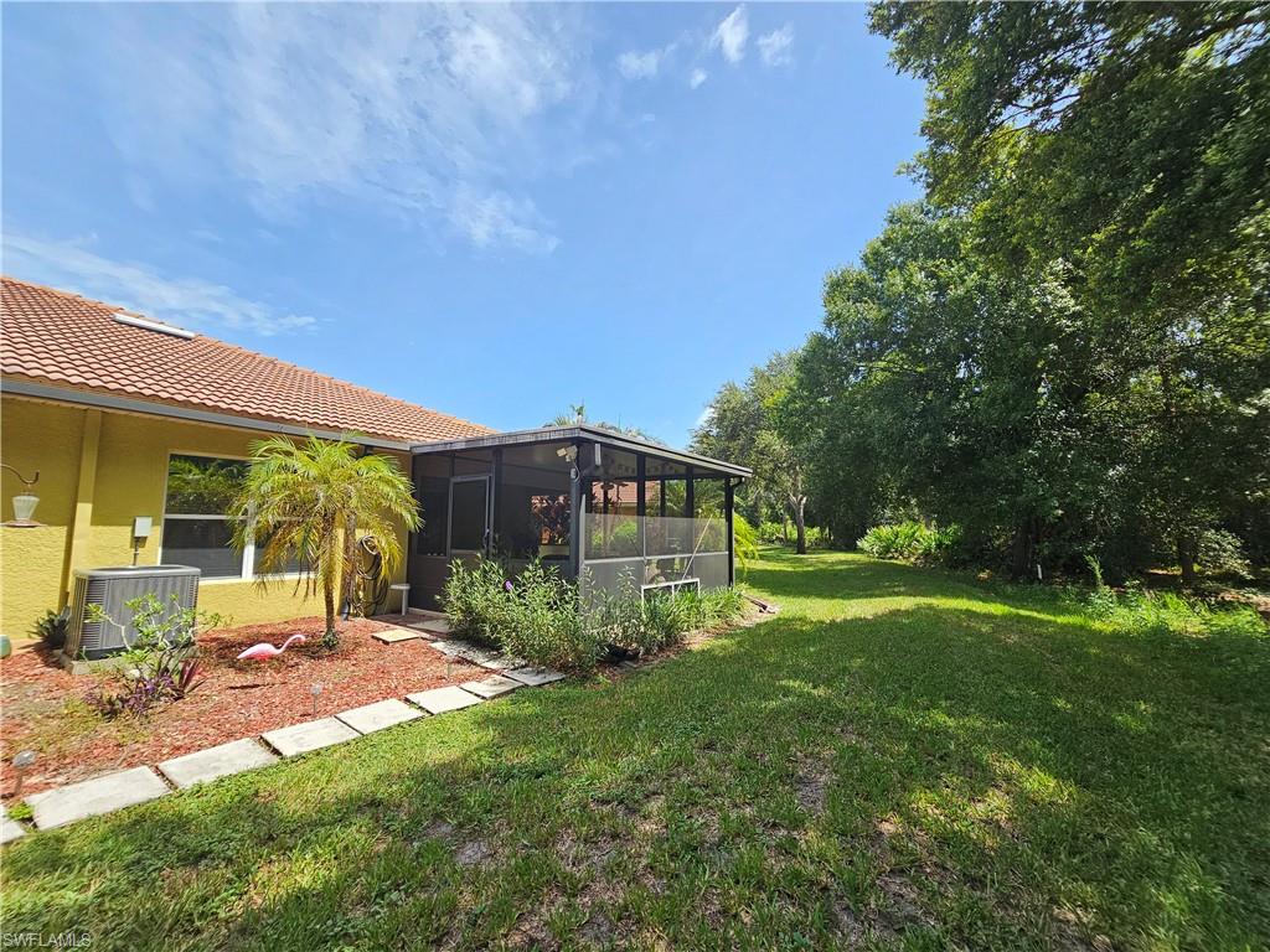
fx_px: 477
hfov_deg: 106.2
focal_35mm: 13
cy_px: 476
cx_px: 635
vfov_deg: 89.9
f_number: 2.2
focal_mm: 2.2
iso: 50
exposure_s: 1/843
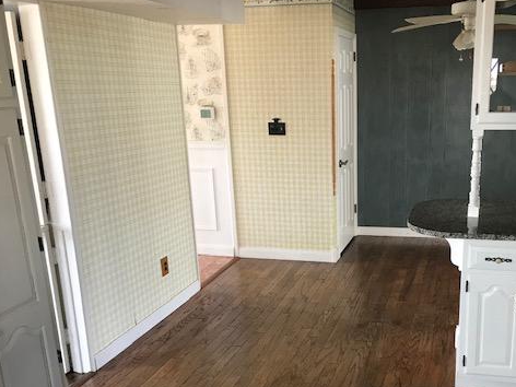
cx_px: 345
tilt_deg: -17.1
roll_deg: +0.3
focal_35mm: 38
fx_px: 566
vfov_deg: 37.4
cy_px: 253
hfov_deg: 48.1
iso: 40
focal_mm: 3.99
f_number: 1.8
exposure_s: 1/20
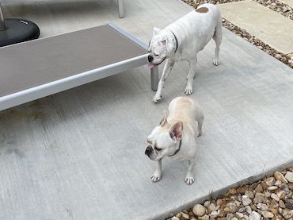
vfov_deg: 31.8
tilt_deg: -27.8
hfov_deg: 41.7
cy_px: 65
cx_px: 188
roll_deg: -2.6
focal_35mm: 45
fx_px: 381
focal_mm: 4.2
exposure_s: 1/2132
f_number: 1.6
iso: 32
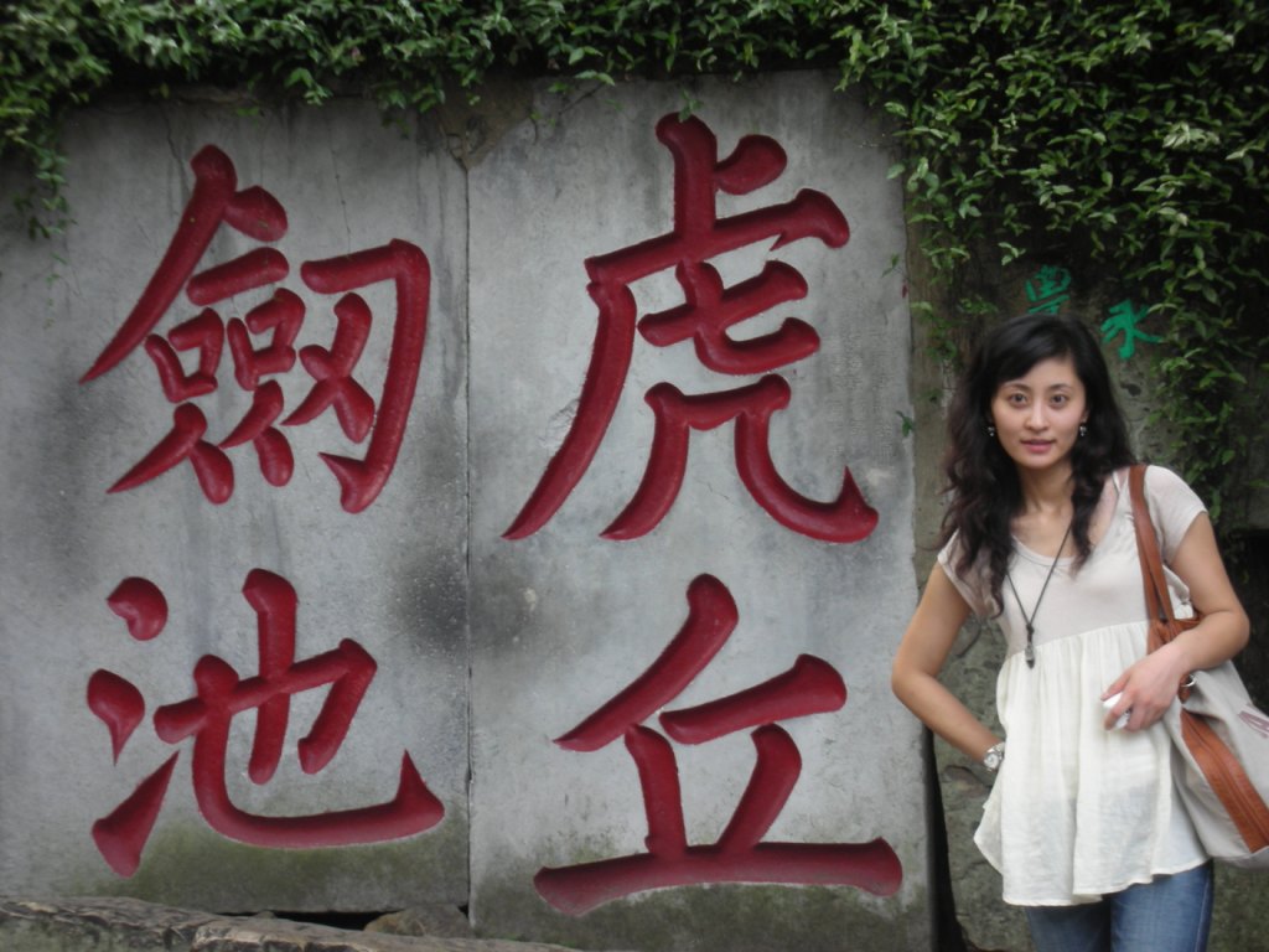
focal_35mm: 105
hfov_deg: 18.7
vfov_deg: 14.1
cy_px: 476
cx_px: 634
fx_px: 3849
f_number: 5.4
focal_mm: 17.4
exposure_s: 1/13.5
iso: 50
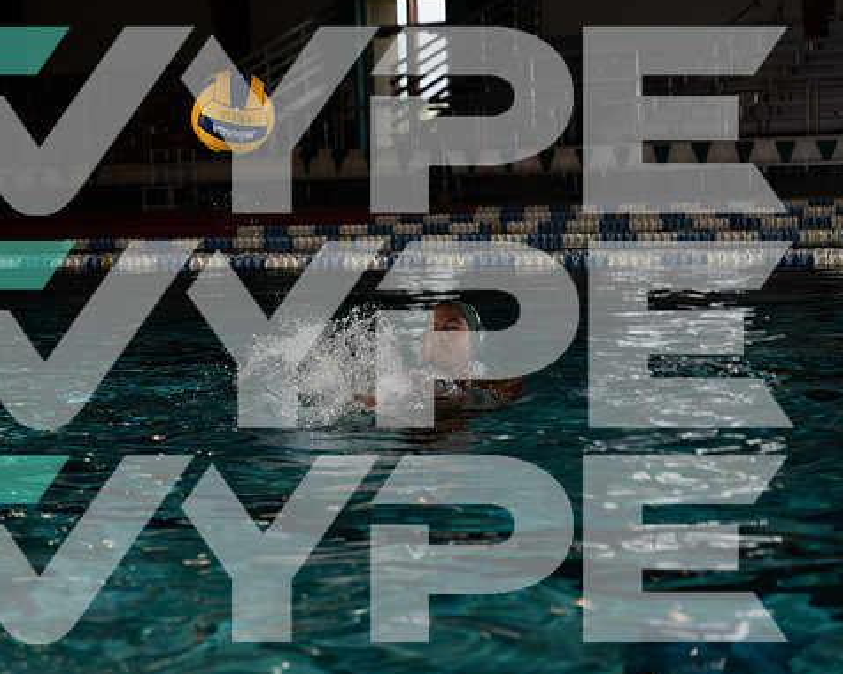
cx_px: 342
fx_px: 1996
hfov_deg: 23.8
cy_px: 335
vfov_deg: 19.2
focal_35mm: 80
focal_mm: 70
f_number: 4
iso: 100
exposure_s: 1/250
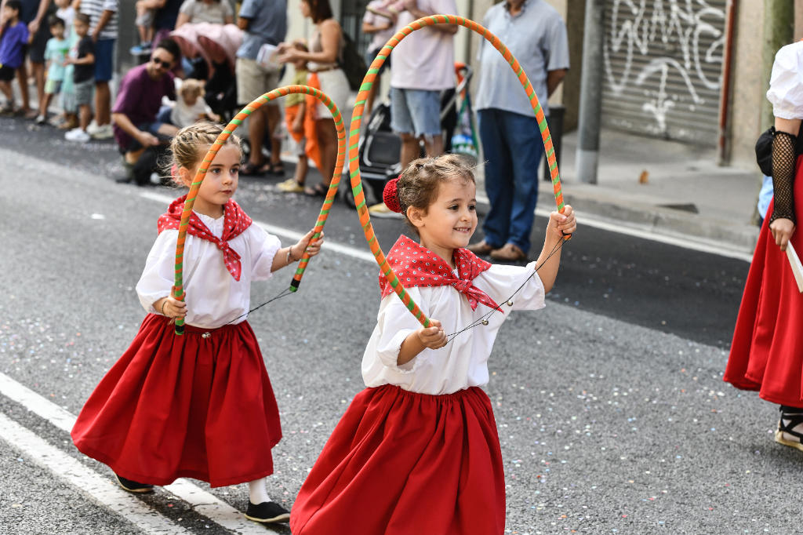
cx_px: 402
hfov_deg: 25.4
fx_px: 1784
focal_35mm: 80
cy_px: 268
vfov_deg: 17.1
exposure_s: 1/640
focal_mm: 80
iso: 1000
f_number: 5
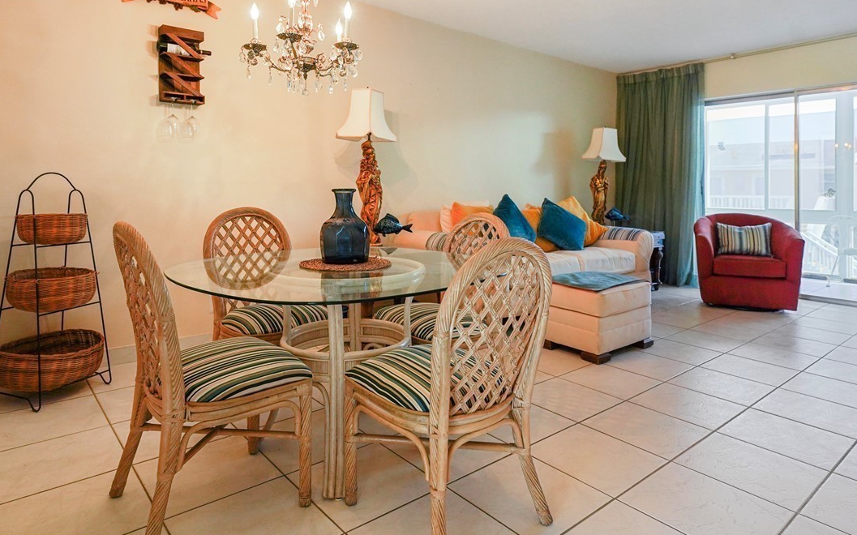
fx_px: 514
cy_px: 285
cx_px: 423
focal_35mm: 22
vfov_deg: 55.0
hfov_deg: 79.7
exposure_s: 1/250
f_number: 4
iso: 1250
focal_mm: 21
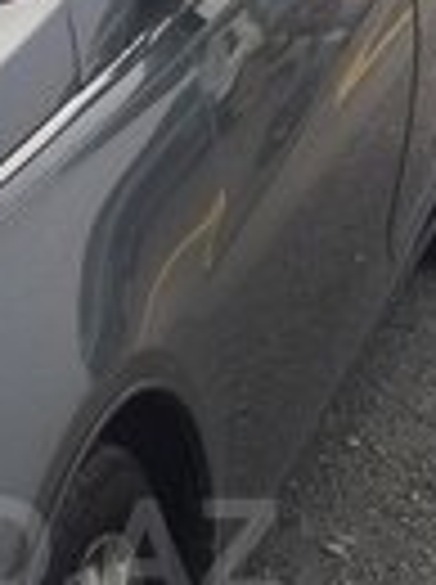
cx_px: -67
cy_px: 549
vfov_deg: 17.4
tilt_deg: -26.7
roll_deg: -1.0
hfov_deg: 13.0
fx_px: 1870
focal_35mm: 111
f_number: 2.2
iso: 32
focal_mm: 4.15
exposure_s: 1/1109
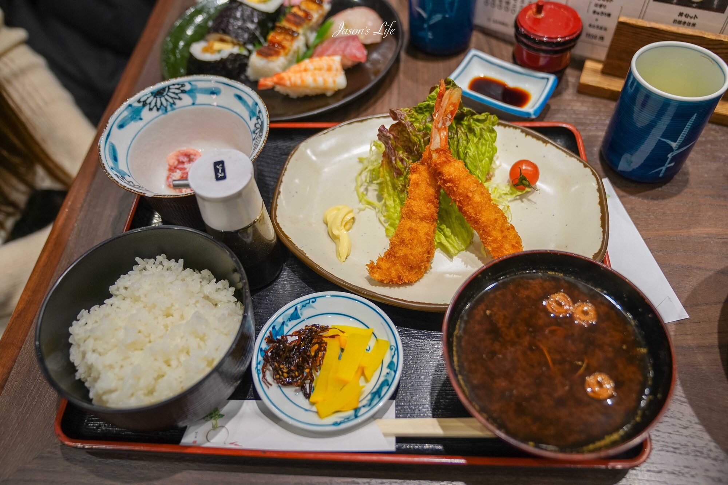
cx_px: 364
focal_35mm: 29
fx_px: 586
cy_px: 242
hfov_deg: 63.7
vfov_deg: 45.0
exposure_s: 1/30
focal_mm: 29
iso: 320
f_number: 2.8
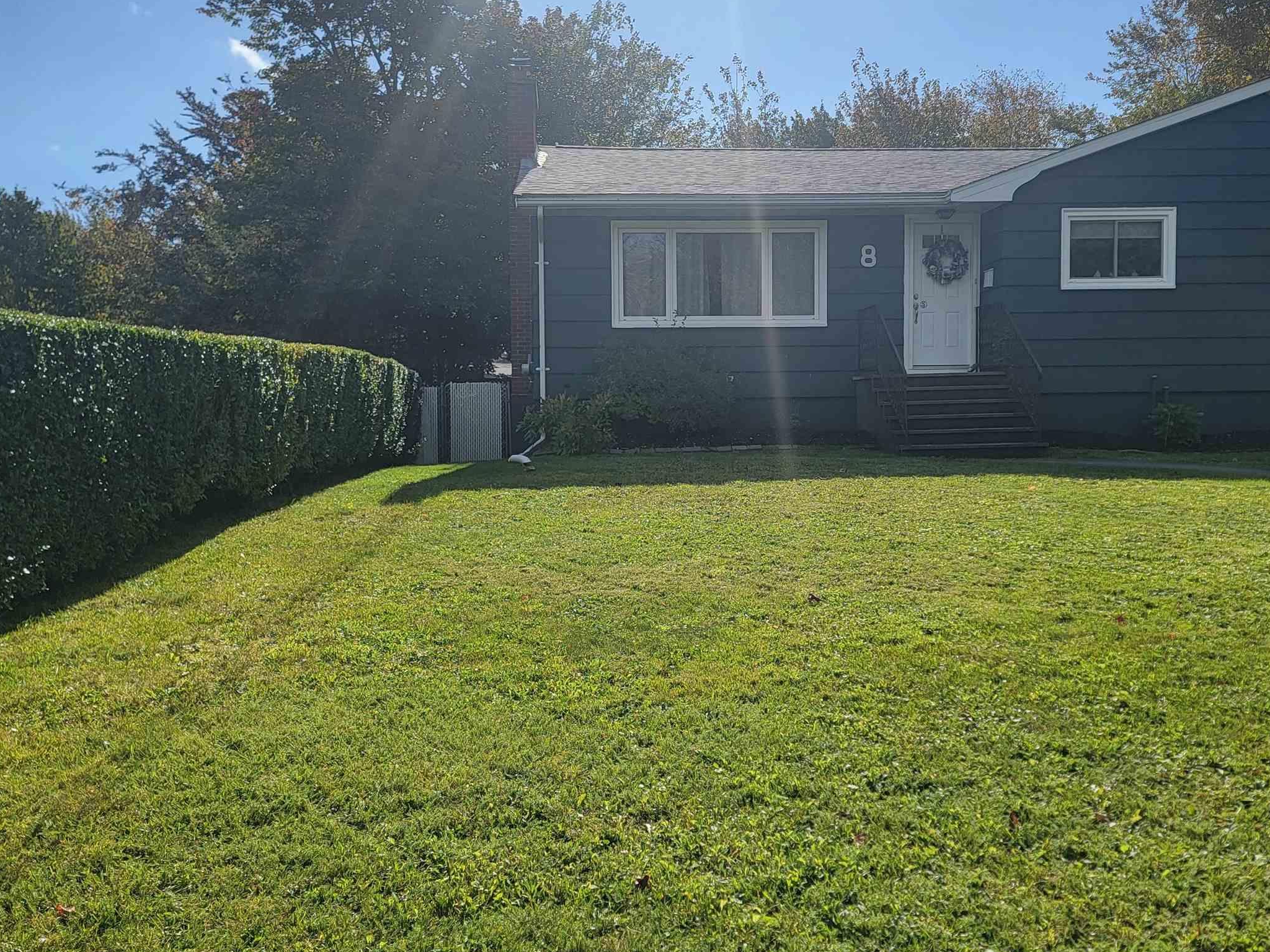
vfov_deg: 39.7
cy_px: 463
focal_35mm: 36
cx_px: 651
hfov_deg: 51.3
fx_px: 1321
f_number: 1.8
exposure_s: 1/1365
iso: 16
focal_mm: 6.7
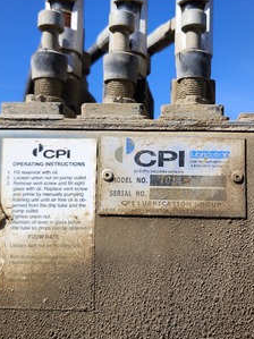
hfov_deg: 34.8
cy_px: 158
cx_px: 168
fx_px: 401
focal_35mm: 41
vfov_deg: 45.8
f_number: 1.8
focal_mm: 5.54
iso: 25
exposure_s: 1/1369
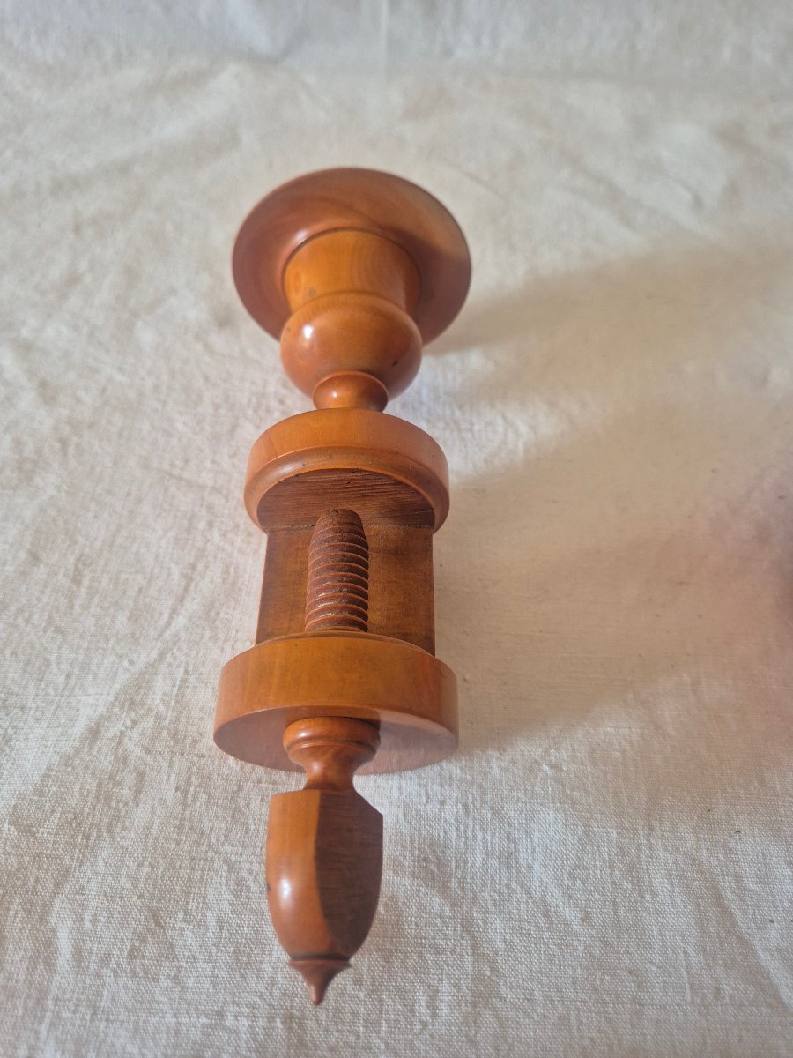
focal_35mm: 23
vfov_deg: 73.9
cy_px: 529
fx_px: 703
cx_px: 396
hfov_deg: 58.9
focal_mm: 5.4
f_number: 1.8
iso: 250
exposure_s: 1/100
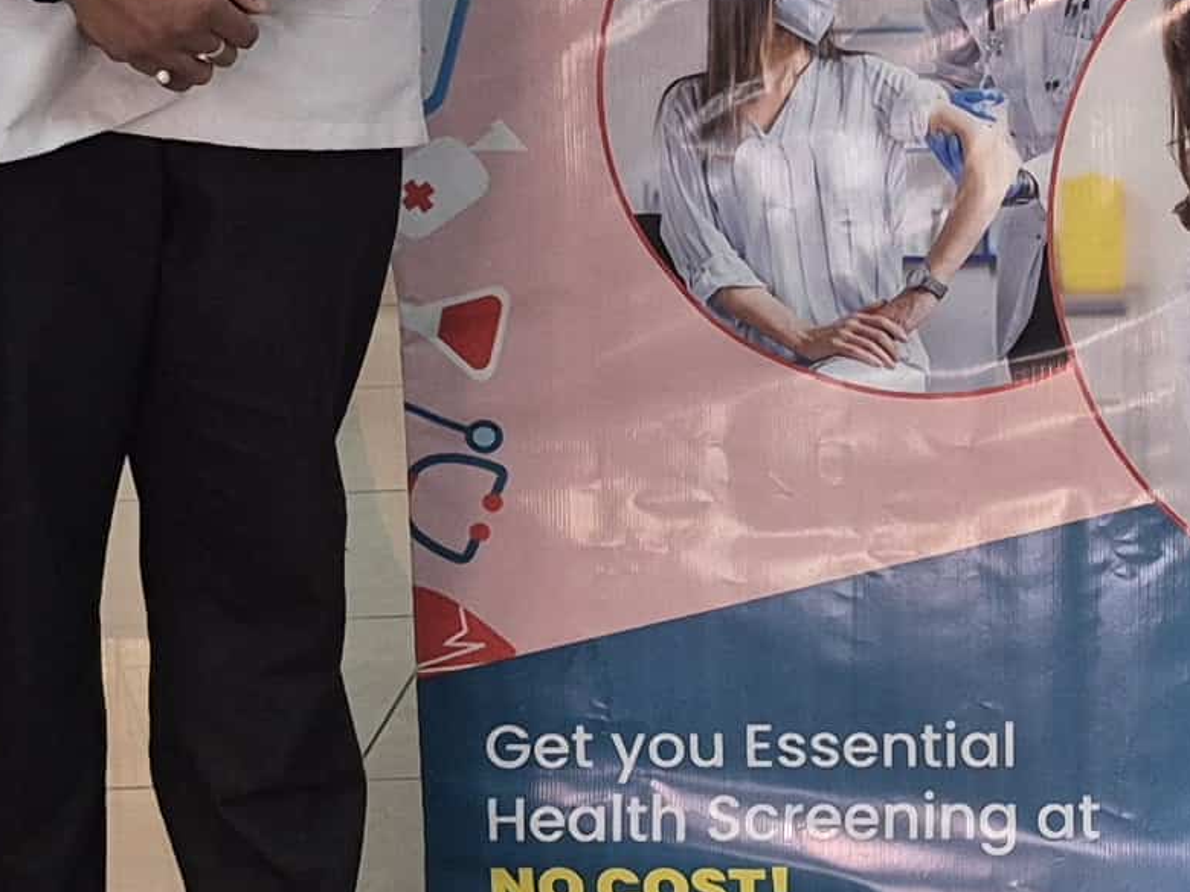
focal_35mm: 118
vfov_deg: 12.4
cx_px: 1394
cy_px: -5
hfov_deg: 16.1
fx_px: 4057
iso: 250
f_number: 1.8
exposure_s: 1/100
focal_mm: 5.4
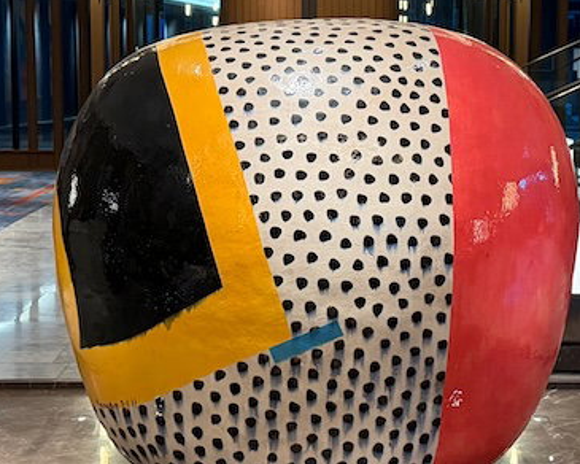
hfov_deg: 24.7
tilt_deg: -6.0
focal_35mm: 77
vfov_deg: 19.9
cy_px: 175
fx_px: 1322
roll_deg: +0.2
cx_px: 307
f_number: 1.78
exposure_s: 1/59
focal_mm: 6.76
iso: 500
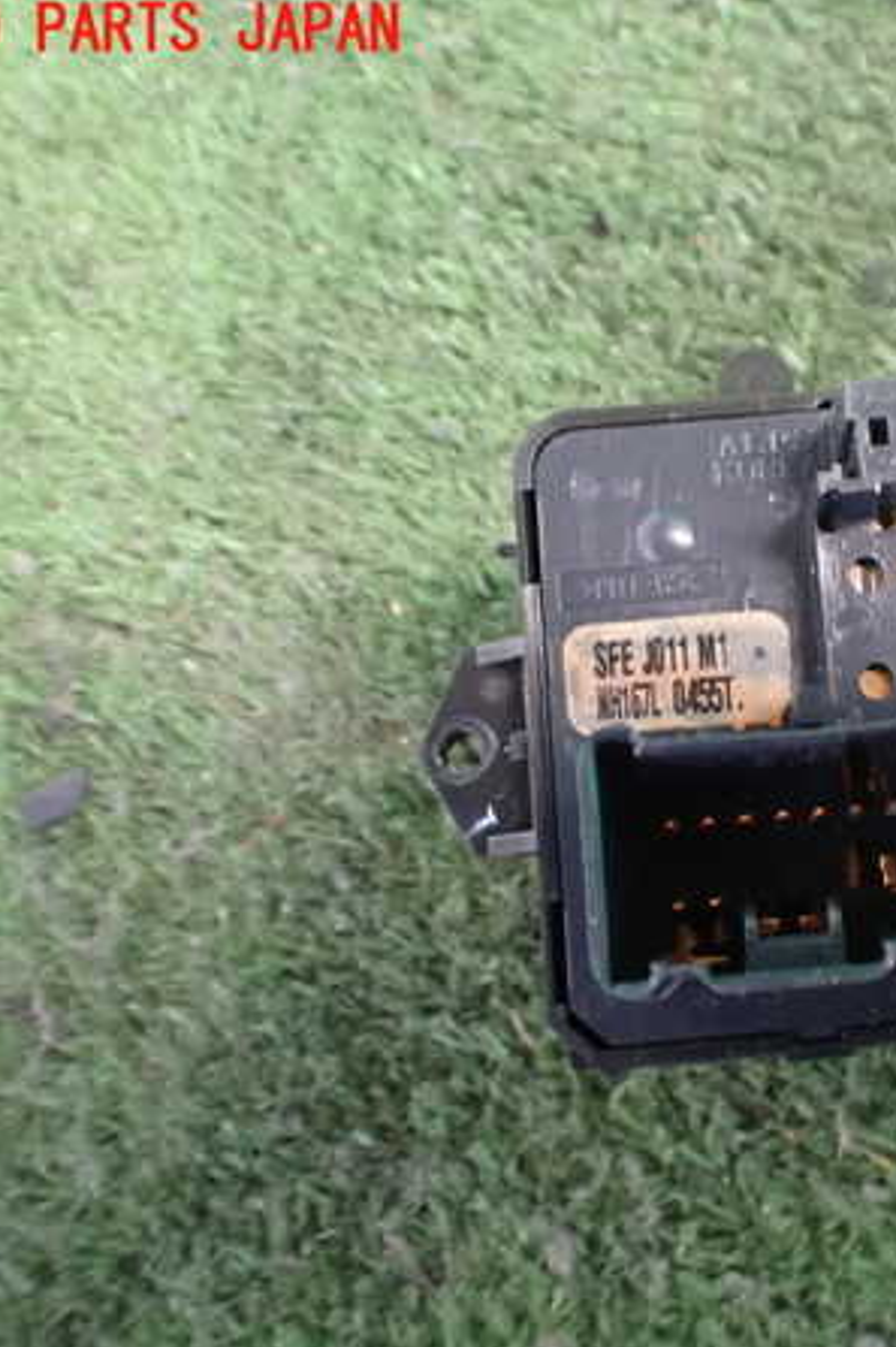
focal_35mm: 42
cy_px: 674
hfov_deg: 30.8
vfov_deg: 46.4
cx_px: 757
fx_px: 1569
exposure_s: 1/30
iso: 1250
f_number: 2.3
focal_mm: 5.4
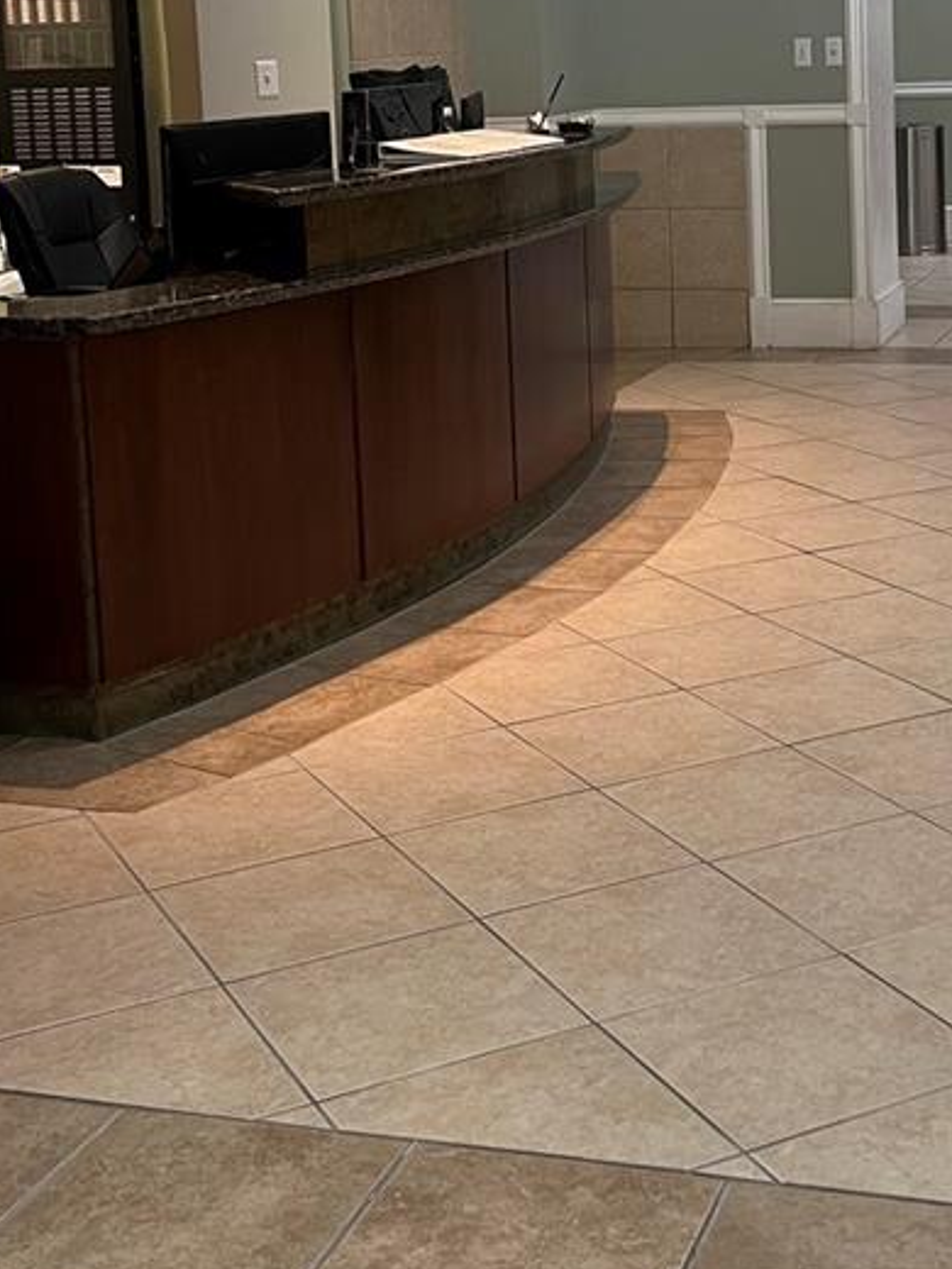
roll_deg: +2.4
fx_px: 2200
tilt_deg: -4.9
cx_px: 647
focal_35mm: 60
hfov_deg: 24.3
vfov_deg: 31.2
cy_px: 227
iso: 125
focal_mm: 5.7
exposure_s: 1/60
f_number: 1.5
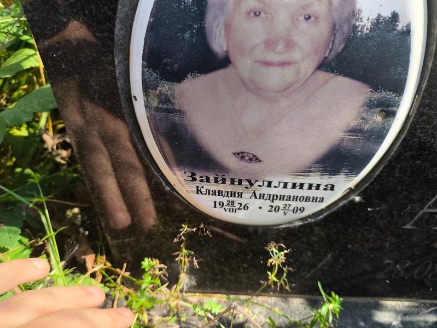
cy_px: 164
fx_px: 316
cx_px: 218
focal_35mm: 25
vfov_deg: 54.9
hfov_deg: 69.4
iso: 50
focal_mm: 4.71
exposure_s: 1/772
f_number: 1.7
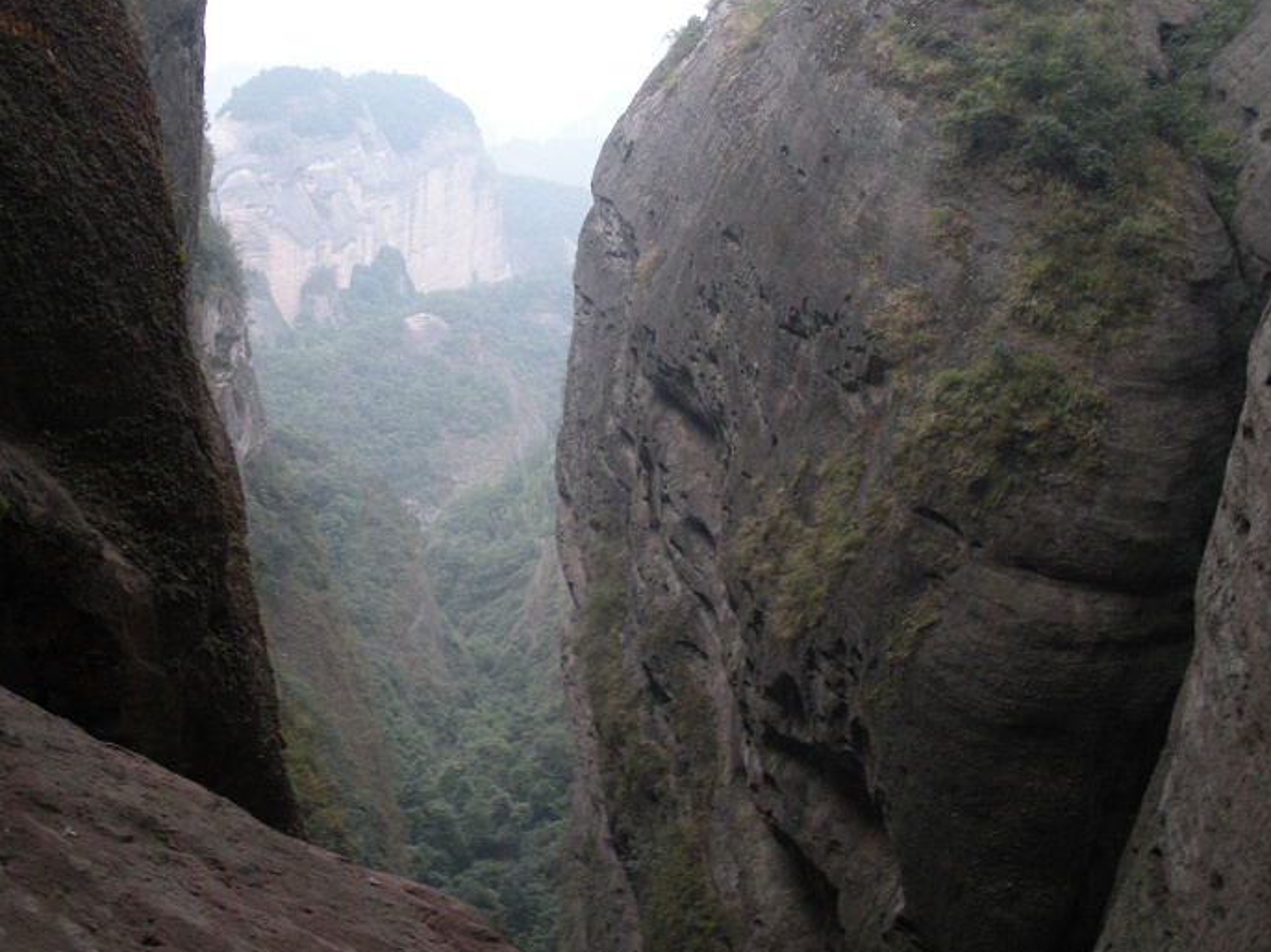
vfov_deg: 34.3
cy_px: 409
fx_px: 1542
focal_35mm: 42
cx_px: 637
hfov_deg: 44.8
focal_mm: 6.3
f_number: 3.5
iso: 220
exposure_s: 1/64.2
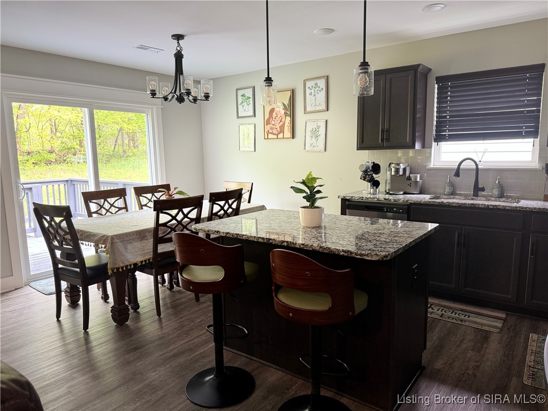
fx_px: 380
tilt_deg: -8.7
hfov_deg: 71.6
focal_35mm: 24
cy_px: 206
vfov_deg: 56.8
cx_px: 274
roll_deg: +0.7
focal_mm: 6.76
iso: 200
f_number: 1.78
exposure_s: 1/60
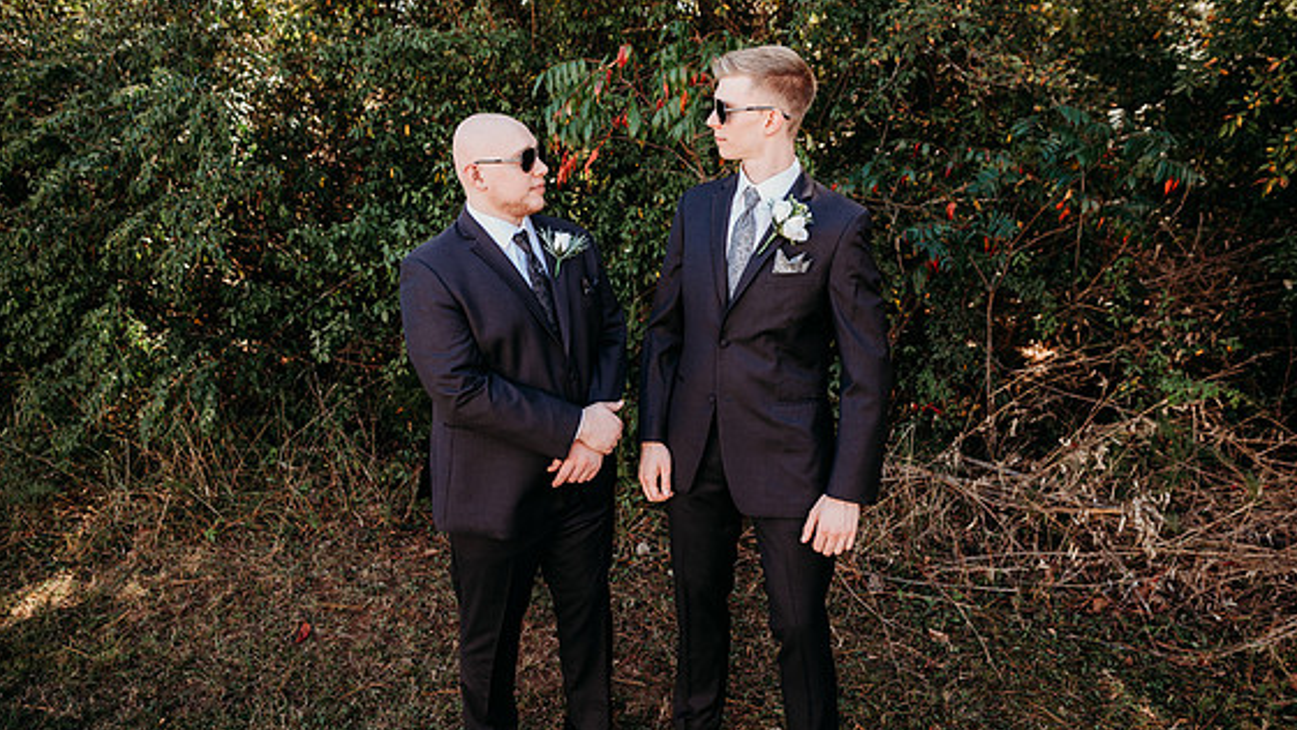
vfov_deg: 44.3
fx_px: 894
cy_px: 313
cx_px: 659
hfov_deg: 71.9
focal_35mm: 26
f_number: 2.8
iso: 200
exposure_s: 1/400
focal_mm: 24
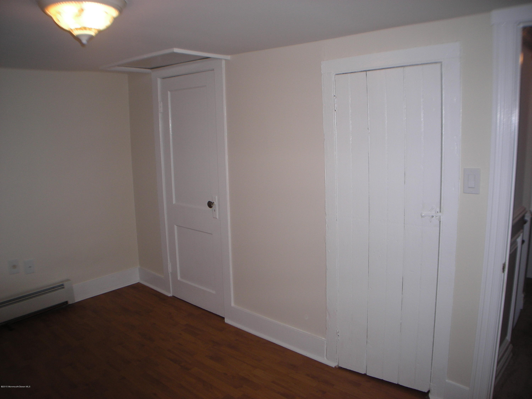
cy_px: 200
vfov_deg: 37.7
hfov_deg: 49.0
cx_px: 266
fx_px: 584
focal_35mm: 38
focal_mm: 6.3
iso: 67
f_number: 3.2
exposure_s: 1/60
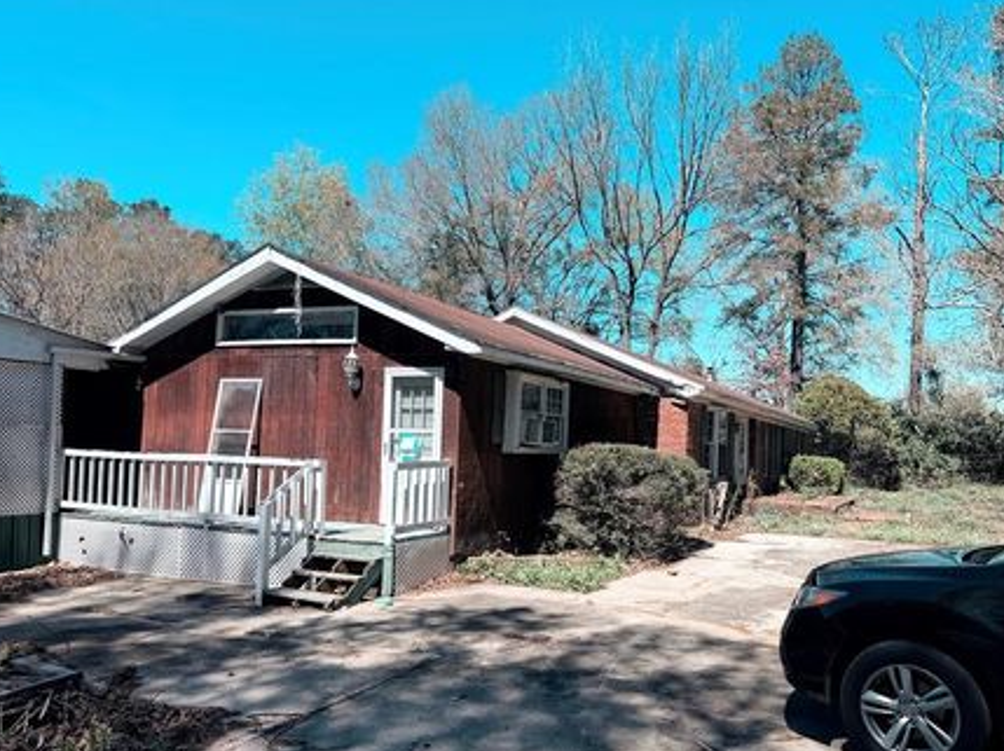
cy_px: 418
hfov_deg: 63.4
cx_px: 548
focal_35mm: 28
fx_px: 811
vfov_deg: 49.6
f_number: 1.78
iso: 80
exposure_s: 1/2445
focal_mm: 6.76
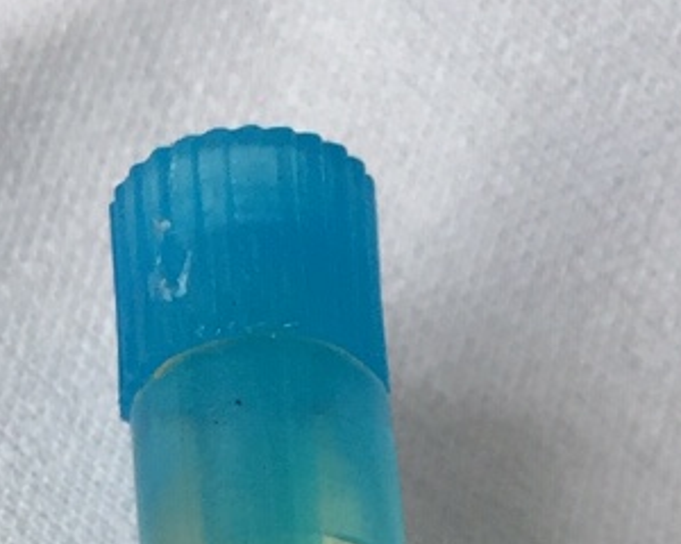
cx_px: 93
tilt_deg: -68.5
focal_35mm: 154
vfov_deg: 9.1
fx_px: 3104
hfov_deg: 12.4
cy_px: 1297
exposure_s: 1/186
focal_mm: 4.15
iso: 32
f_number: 2.2
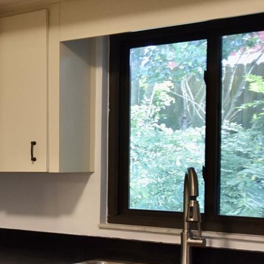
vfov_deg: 22.3
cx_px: -149
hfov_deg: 19.1
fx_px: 669
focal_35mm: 78
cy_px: 170
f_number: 4
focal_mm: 17
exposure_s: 1/60
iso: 1000
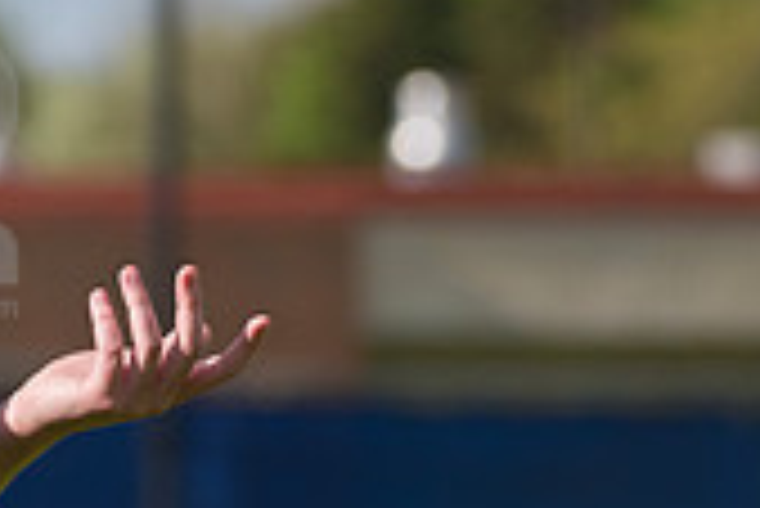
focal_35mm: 685
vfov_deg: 2.0
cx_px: -117
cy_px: 164
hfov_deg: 3.0
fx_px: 14473
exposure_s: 1/2000
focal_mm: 200
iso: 400
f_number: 5.6
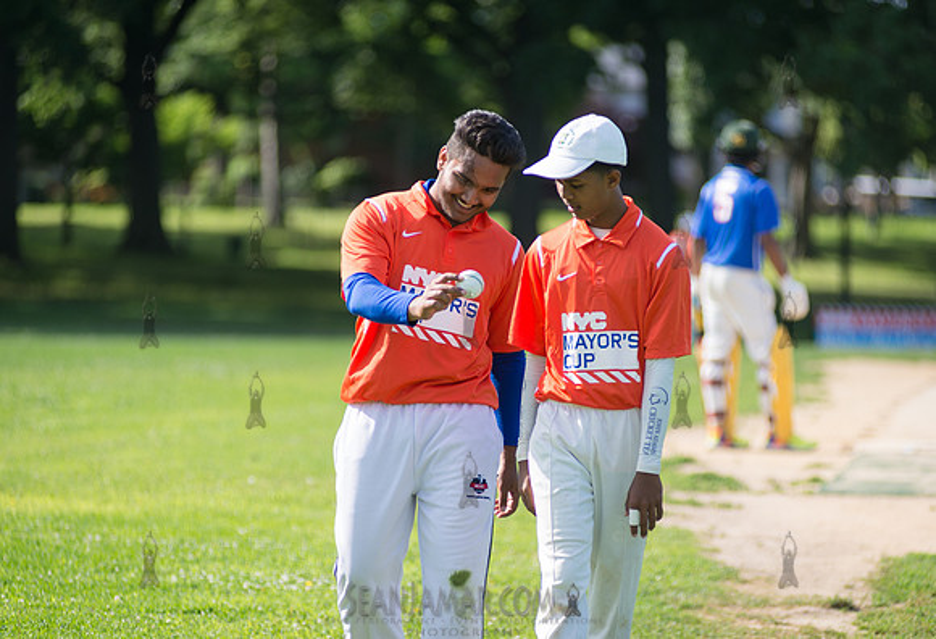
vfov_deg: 6.6
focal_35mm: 212
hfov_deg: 9.6
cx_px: 465
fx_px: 5563
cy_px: 361
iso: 200
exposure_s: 1/1600
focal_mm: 185
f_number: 2.8
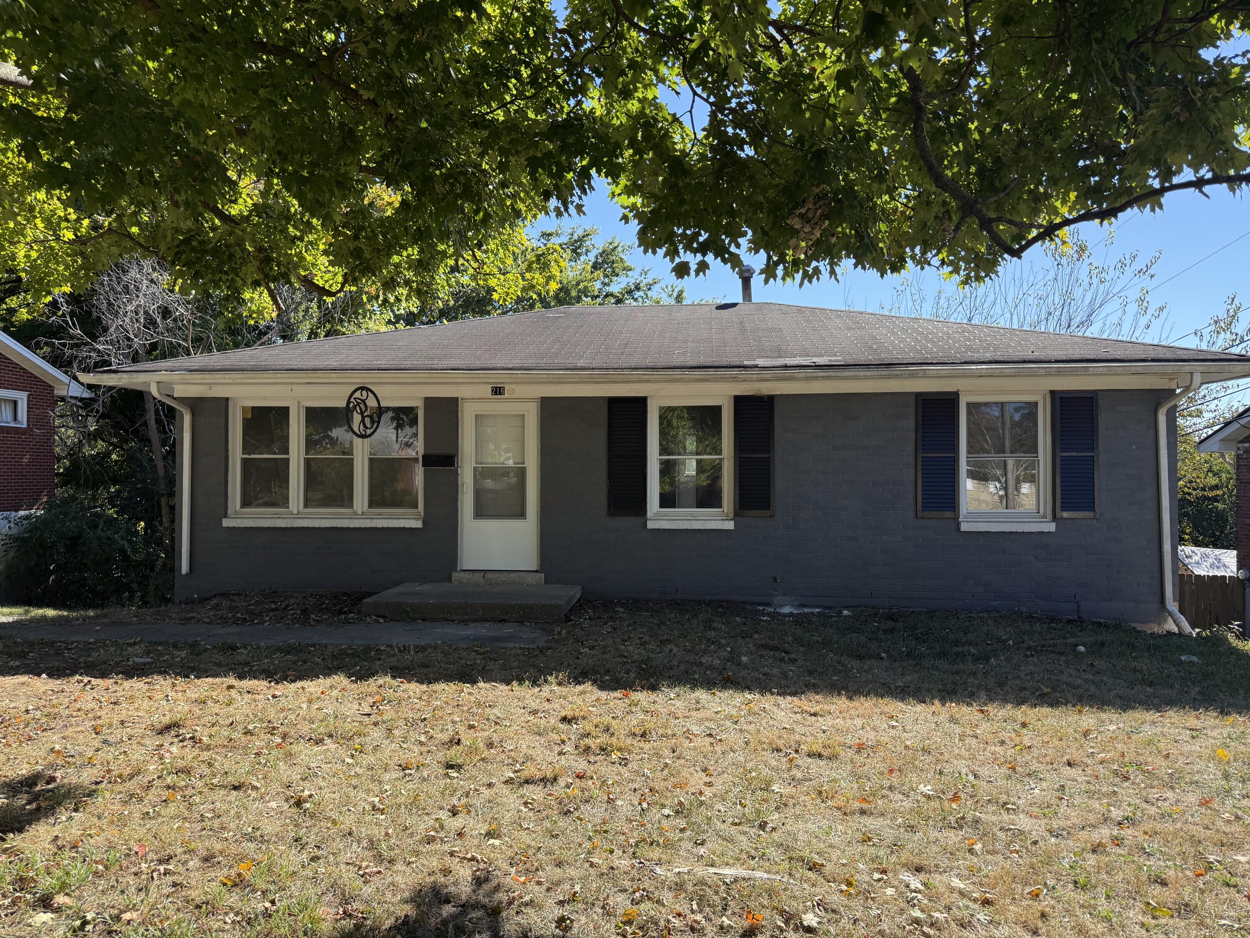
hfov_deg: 71.6
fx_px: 867
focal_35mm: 24
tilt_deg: +0.3
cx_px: 625
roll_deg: -0.2
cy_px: 469
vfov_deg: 56.8
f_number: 1.78
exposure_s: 1/2000
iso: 100
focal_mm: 6.76
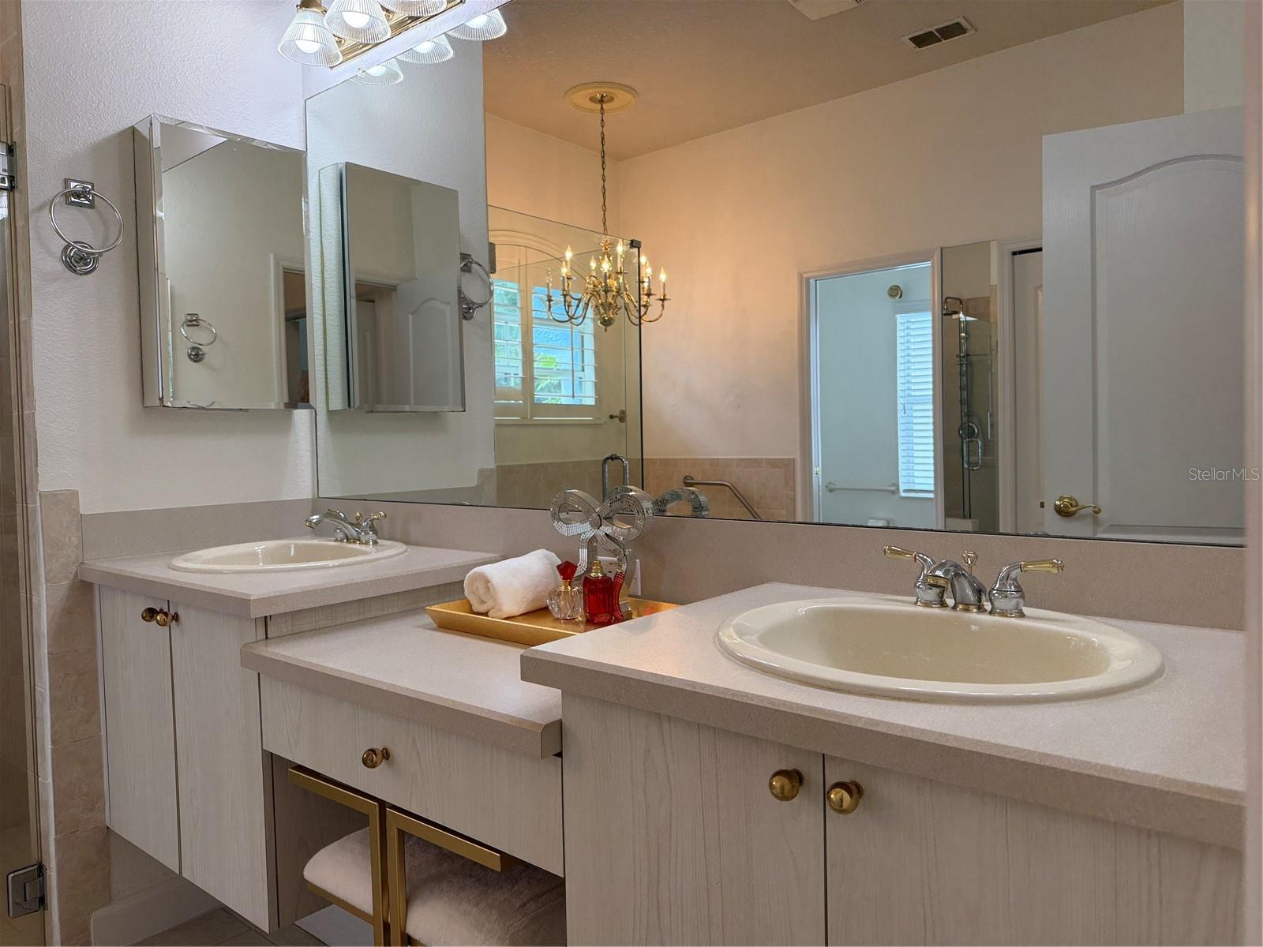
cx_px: 632
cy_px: 474
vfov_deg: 56.8
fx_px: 876
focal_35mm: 24
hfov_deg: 71.6
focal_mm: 6.76
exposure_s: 1/170
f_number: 1.78
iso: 100
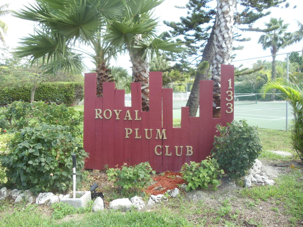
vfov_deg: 32.9
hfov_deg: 42.9
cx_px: 152
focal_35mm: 44
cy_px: 114
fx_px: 385
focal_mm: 6
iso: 100
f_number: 3.5
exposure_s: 1/125
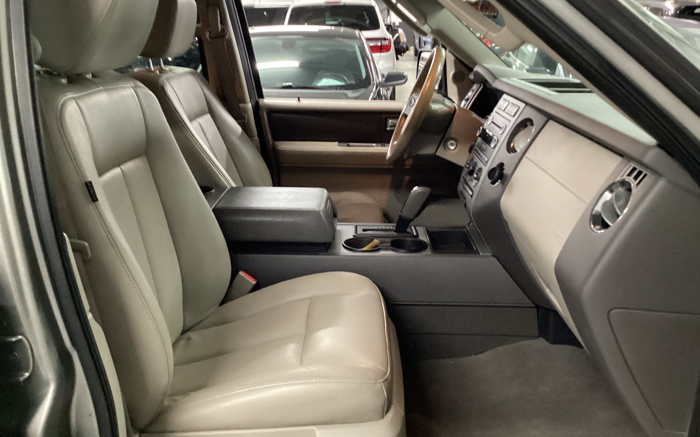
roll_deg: +1.0
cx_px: 351
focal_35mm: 33
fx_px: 630
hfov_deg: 58.1
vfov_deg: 38.3
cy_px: 225
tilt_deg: -19.9
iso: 640
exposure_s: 1/30
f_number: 2.4
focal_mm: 3.3
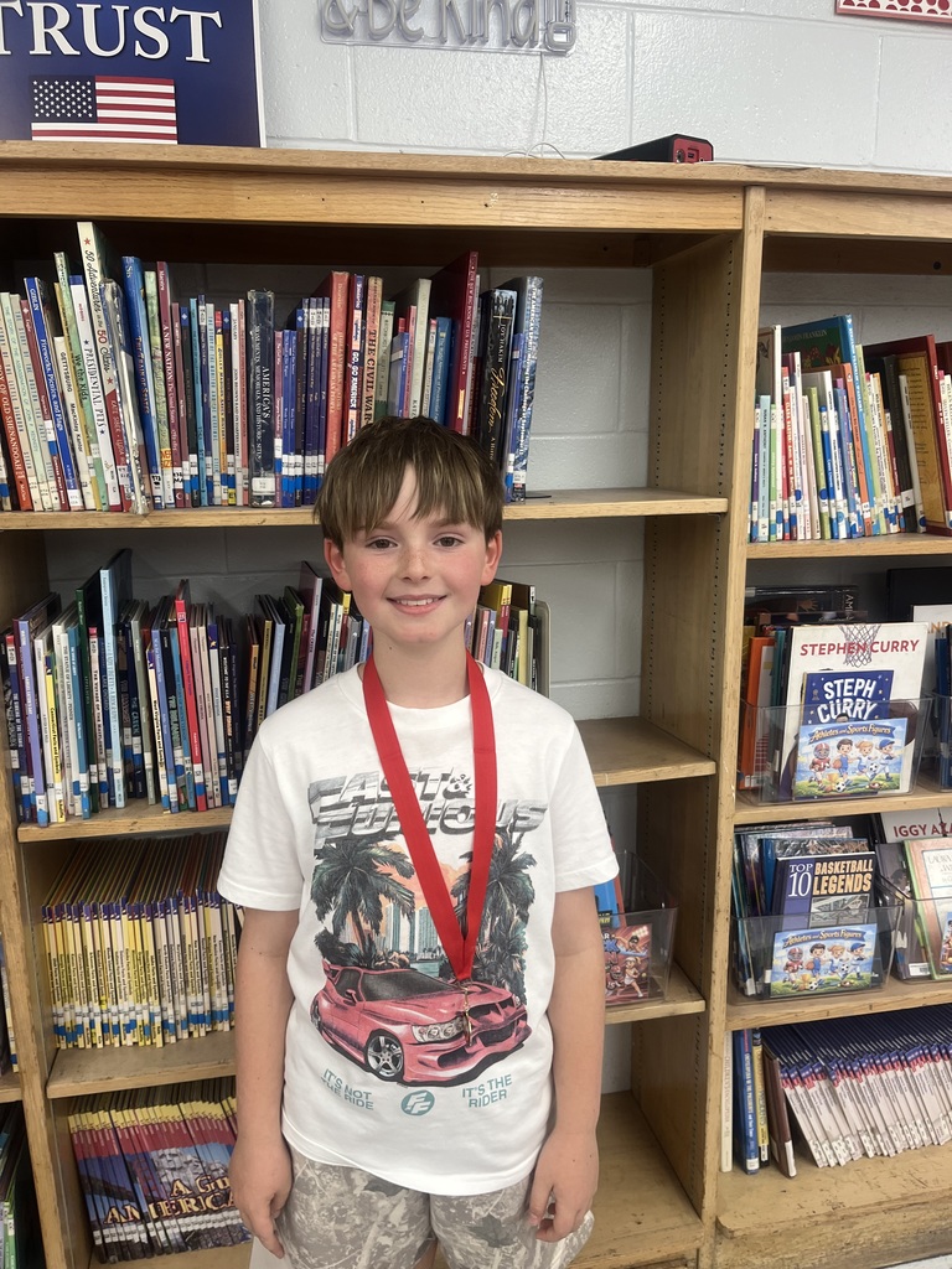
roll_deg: +0.5
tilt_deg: -9.6
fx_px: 953
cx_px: 476
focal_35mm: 26
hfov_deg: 53.1
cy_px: 634
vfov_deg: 67.3
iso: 100
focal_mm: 5.1
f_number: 1.6
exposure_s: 1/120
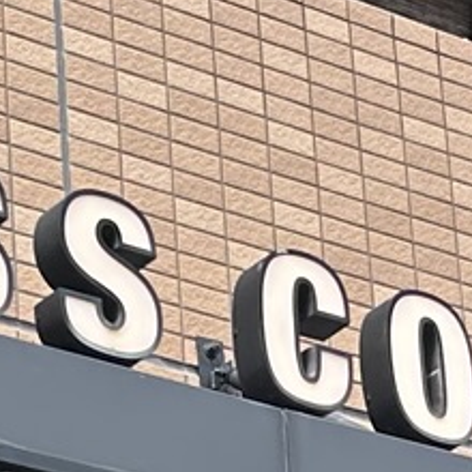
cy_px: 710
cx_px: 378
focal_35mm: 209
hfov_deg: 8.4
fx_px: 3224
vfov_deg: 8.2
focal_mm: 5.7
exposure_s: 1/909
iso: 50
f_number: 1.5
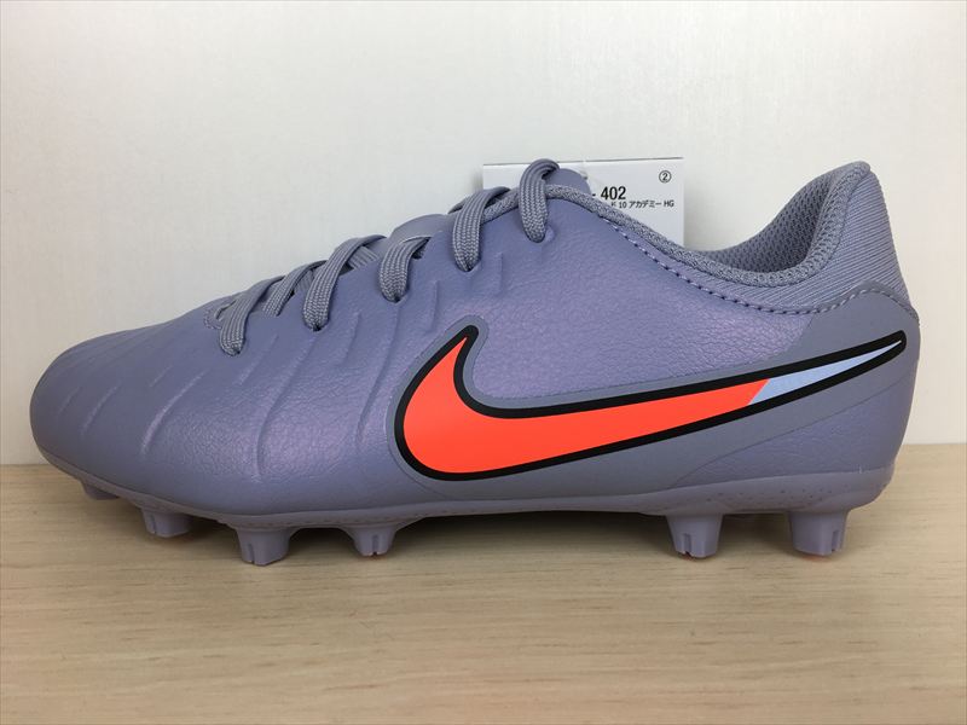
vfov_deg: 48.2
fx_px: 810
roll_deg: +1.5
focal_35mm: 29
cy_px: 362
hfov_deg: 61.7
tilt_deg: -11.5
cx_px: 484
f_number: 2.2
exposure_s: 1/126
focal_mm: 4.15
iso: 25
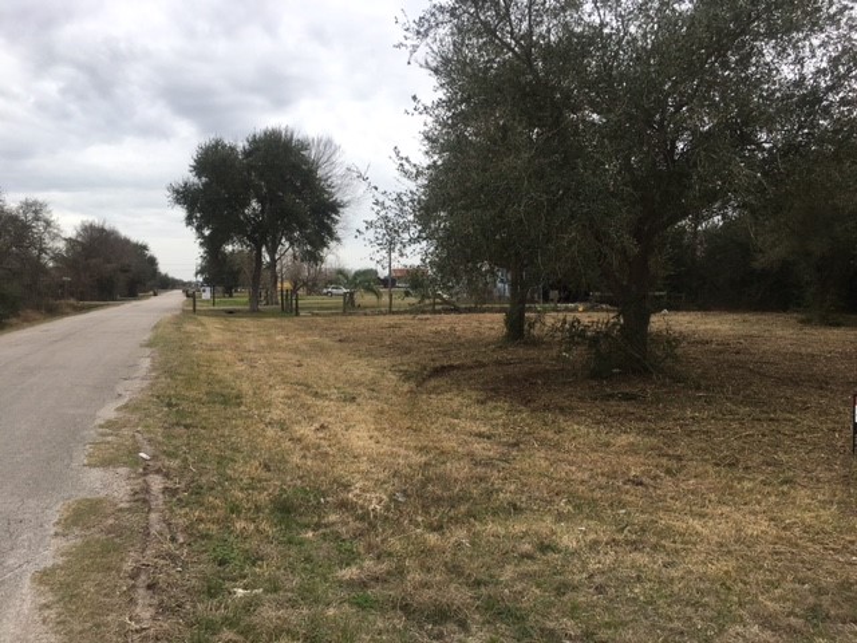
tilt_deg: +0.5
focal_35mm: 29
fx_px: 718
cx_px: 428
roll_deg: +1.0
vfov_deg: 48.2
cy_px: 322
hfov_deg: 61.7
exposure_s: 1/1425
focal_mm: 4.15
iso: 25
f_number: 2.2
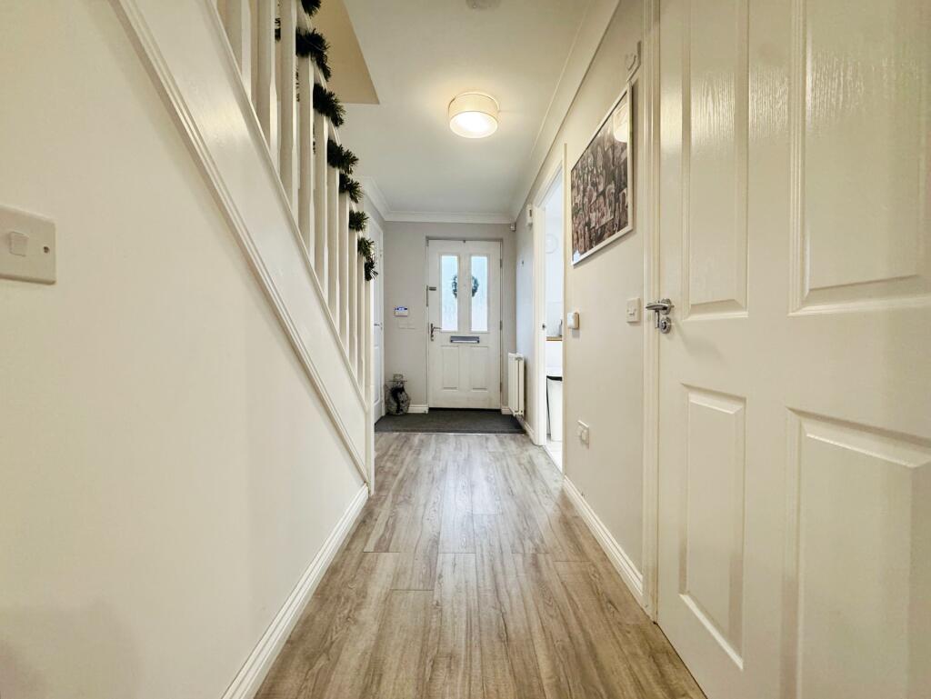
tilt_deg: -2.3
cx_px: 466
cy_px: 350
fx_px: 377
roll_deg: -0.3
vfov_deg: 85.7
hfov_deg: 102.0
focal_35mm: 14
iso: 400
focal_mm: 2.22
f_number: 2.2
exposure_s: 1/60
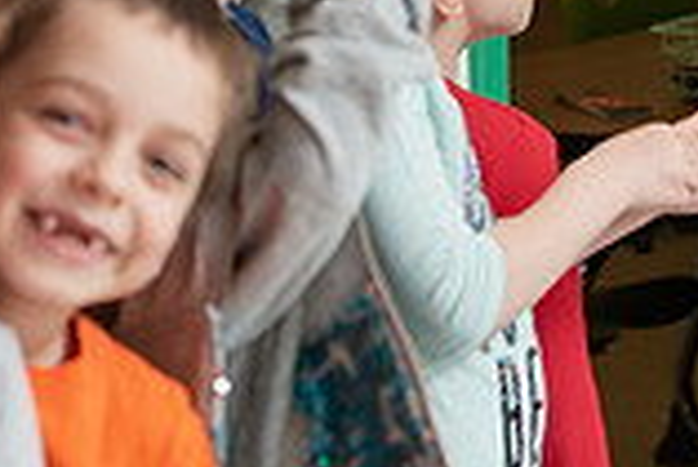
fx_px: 6094
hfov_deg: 6.5
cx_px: 871
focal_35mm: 314
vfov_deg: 4.4
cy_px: -305
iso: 640
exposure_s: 1/200
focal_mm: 85
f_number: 5
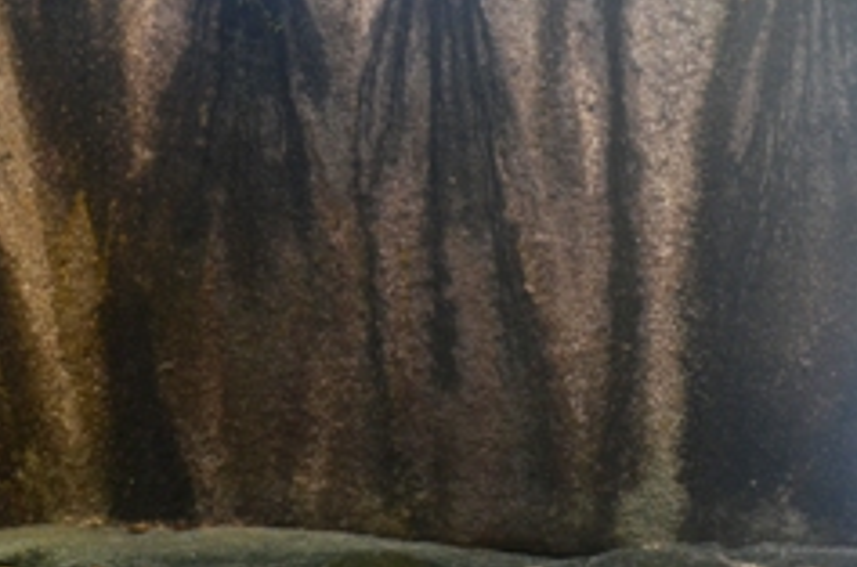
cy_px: 85
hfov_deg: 38.4
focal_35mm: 51
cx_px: 271
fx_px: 1212
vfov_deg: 25.7
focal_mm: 18
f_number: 9.5
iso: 400
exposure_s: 1/60
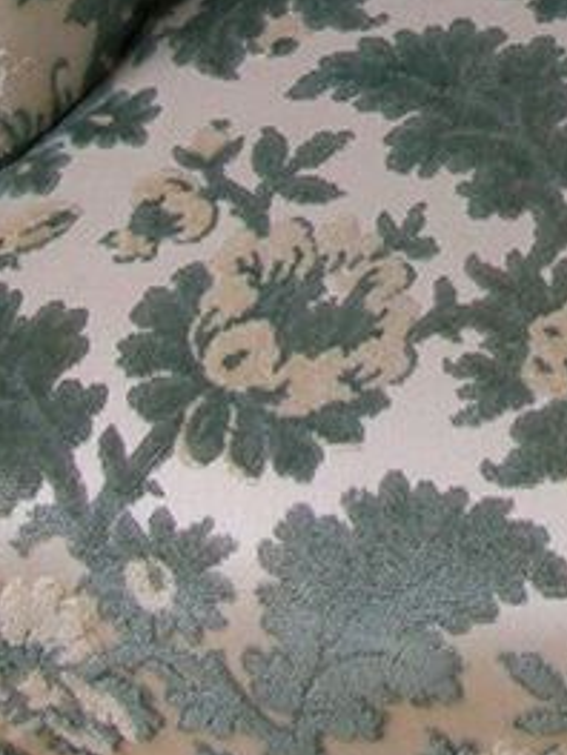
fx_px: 3975
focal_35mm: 182
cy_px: -347
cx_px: 876
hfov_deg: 8.0
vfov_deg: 10.5
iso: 64
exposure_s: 1/160
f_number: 3.2
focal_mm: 6
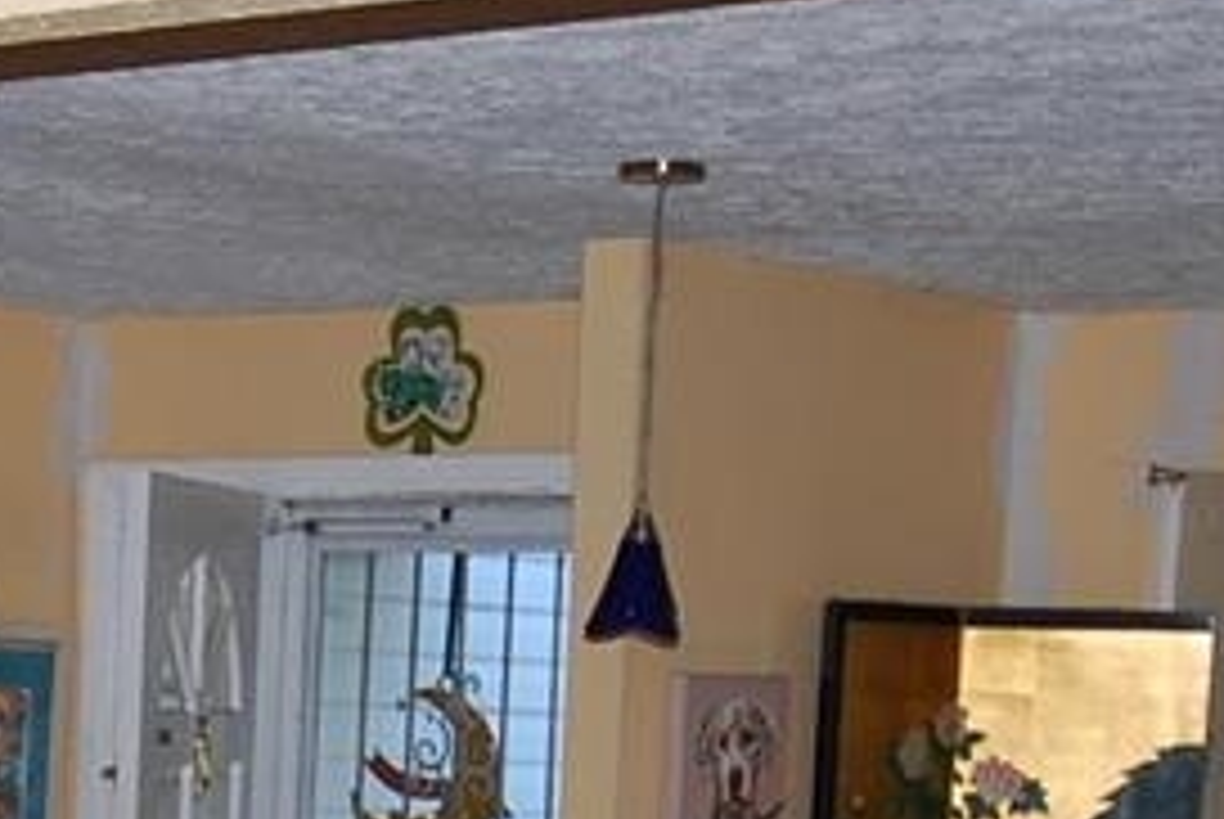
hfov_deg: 17.6
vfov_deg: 11.8
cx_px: -32
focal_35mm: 113
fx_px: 3846
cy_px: 1114
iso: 250
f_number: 4.5
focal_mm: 20
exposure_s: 1/60
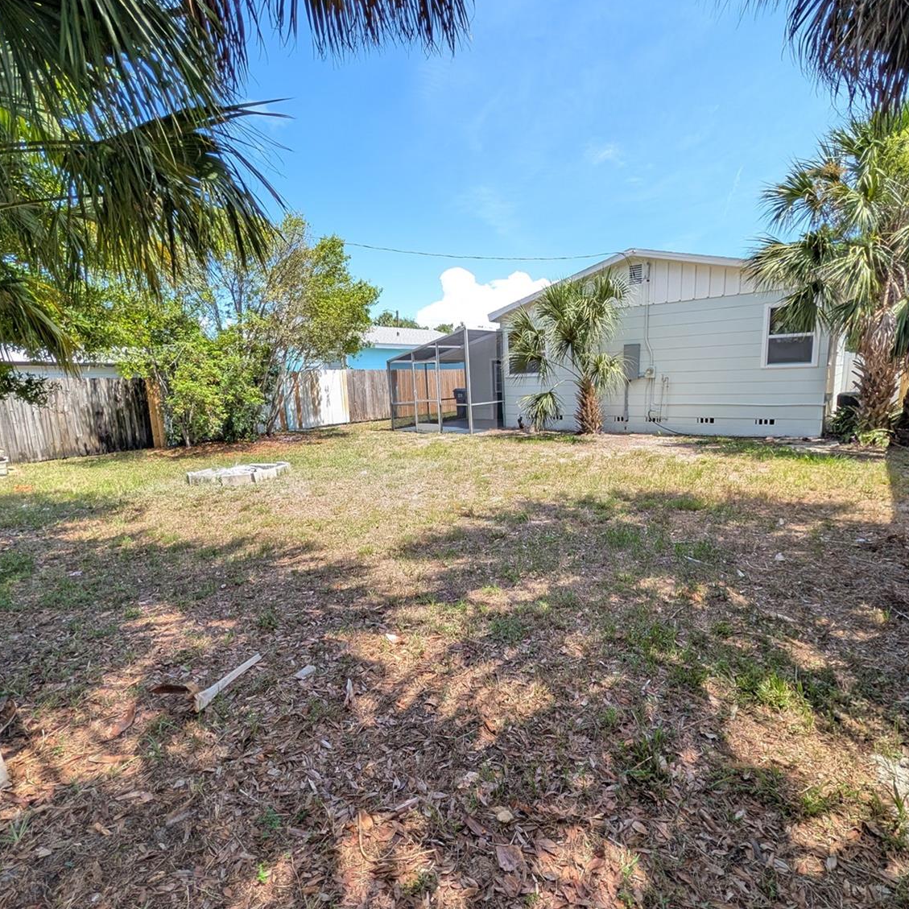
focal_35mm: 15
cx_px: 480
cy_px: 465
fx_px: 446
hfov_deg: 91.0
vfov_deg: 91.1
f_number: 1.7
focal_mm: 2.02
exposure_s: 1/2924
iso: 133
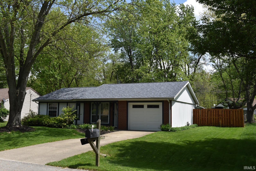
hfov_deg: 53.1
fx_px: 256
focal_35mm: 36
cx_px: 128
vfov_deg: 36.9
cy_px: 86
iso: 100
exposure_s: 1/250
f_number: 8
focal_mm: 24
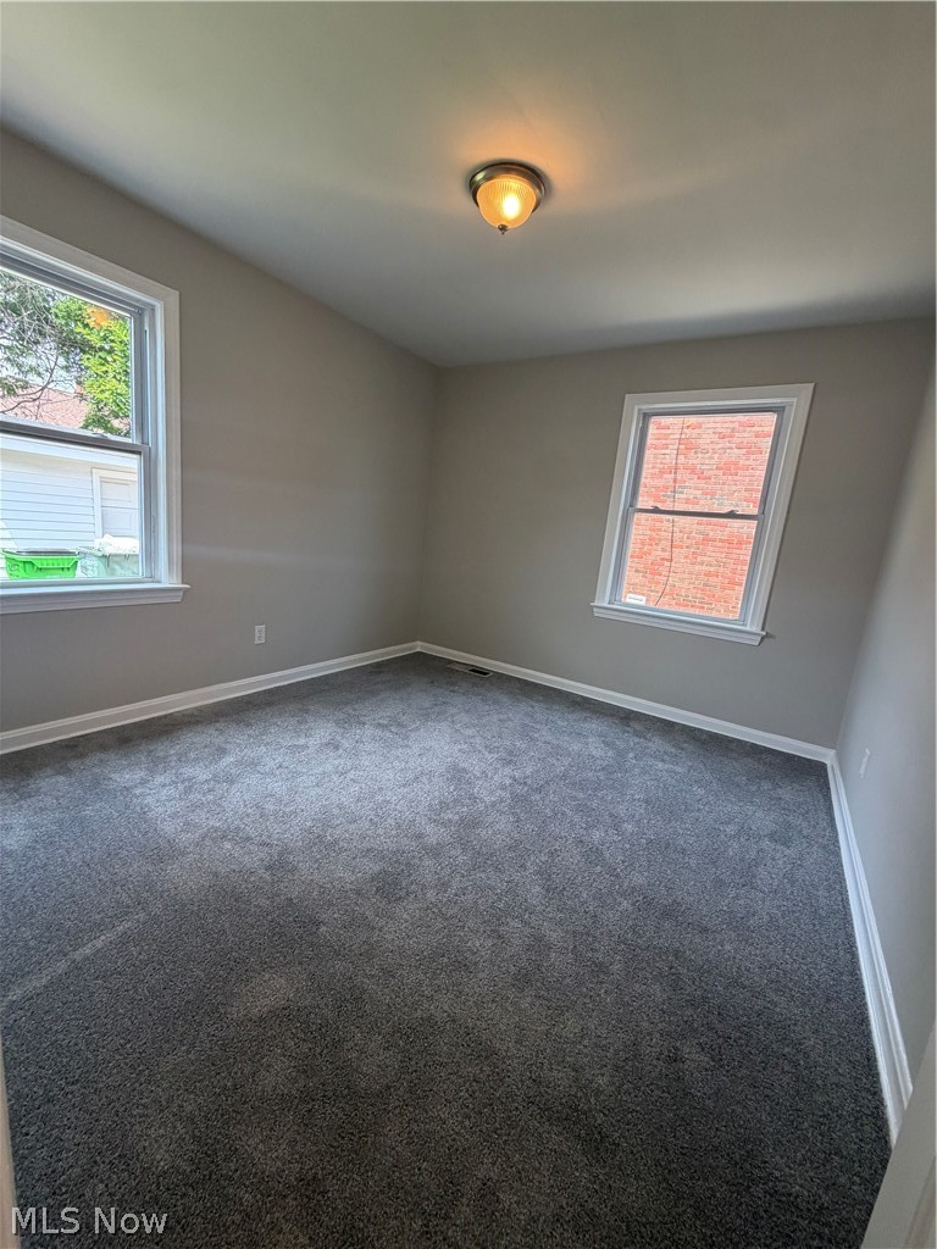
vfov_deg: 102.1
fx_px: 505
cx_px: 468
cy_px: 624
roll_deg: -5.8
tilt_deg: -9.9
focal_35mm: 14
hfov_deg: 85.7
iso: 160
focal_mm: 2.22
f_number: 2.2
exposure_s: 1/120
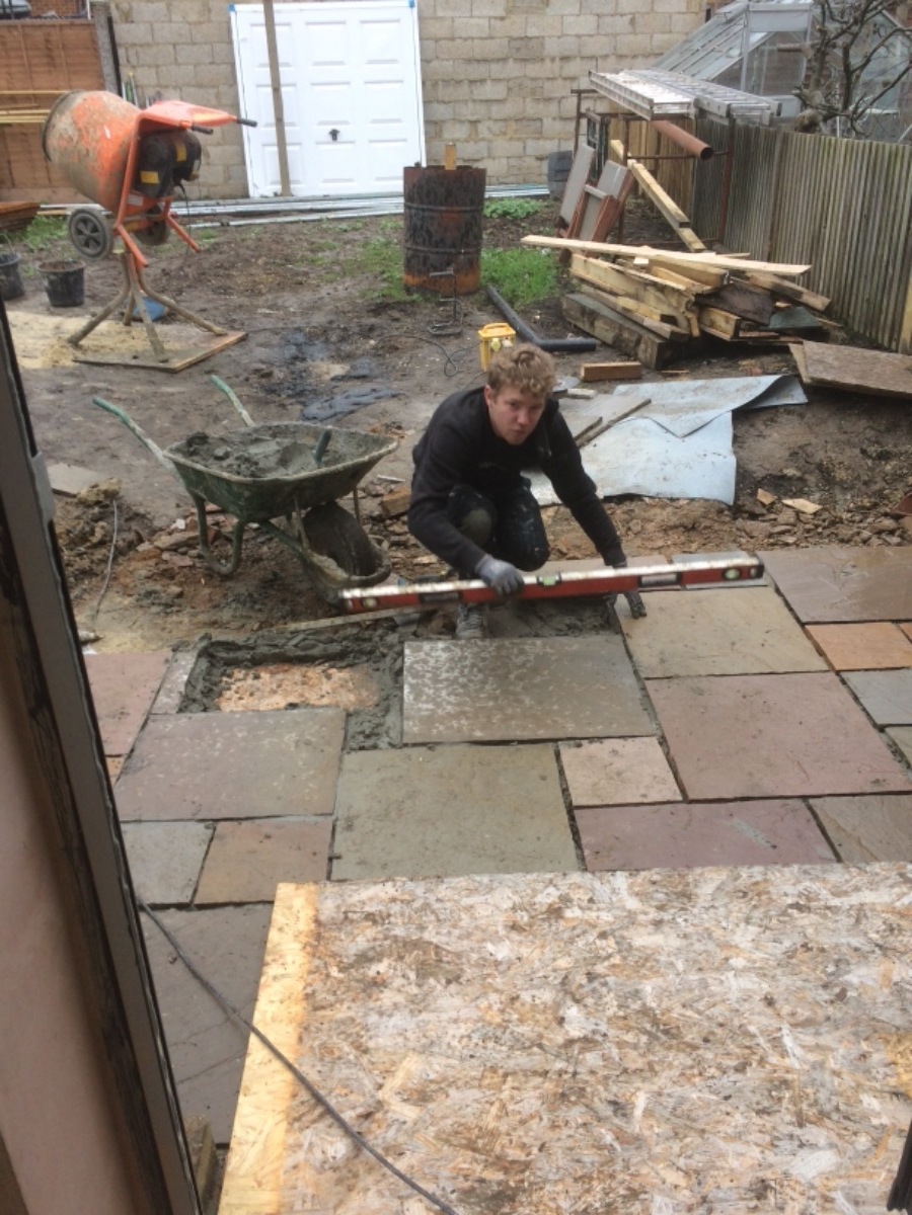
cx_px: 456
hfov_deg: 48.2
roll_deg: +3.0
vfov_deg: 61.7
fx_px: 1019
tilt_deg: -28.8
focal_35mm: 29
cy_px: 608
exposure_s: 1/100
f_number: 2.2
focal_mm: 4.15
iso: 64
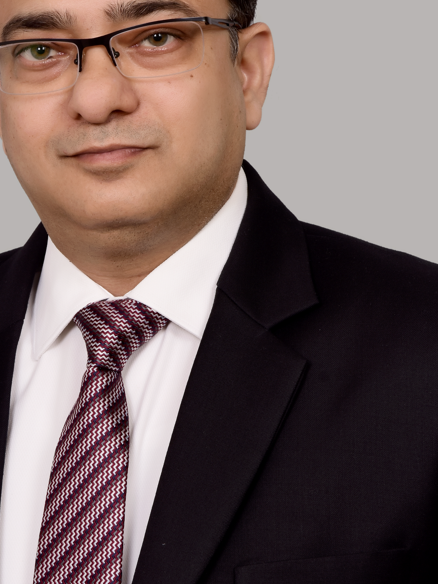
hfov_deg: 5.6
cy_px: 243
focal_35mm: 265
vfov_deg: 7.5
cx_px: 145
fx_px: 4468
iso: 160
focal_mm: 105
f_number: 10
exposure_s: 1/125
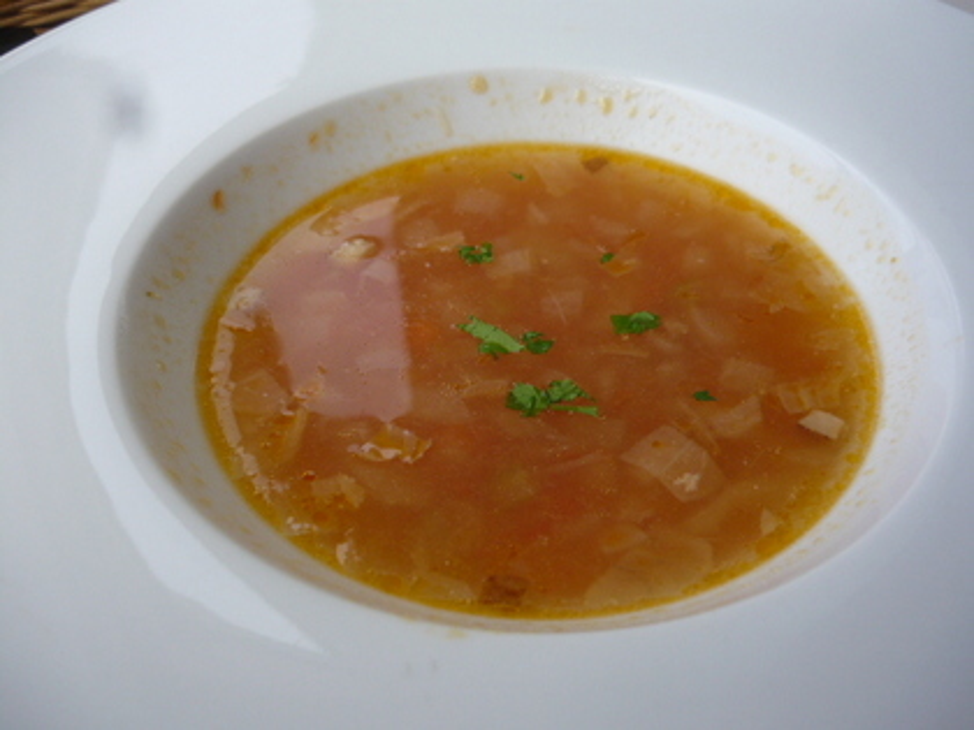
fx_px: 929
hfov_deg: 55.4
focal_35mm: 33
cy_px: 365
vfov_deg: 42.9
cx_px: 487
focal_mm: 5.5
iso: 100
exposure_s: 1/400
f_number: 2.8
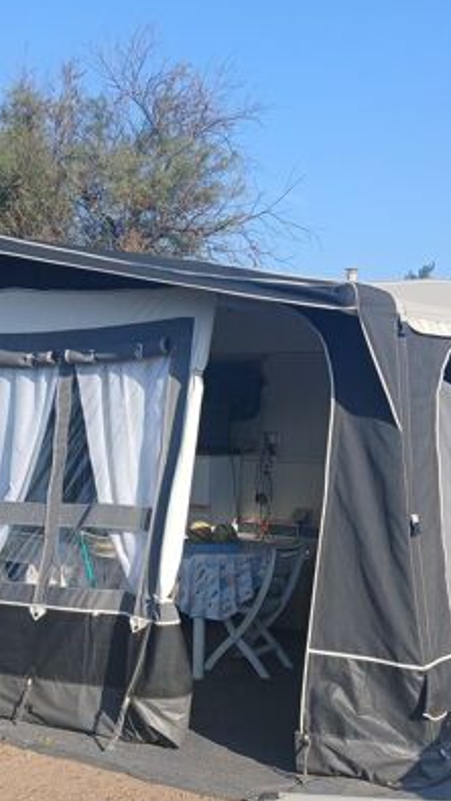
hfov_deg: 25.9
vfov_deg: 43.5
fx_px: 977
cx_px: 163
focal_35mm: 46
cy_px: 577
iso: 20
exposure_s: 1/410
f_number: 1.8
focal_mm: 3.98
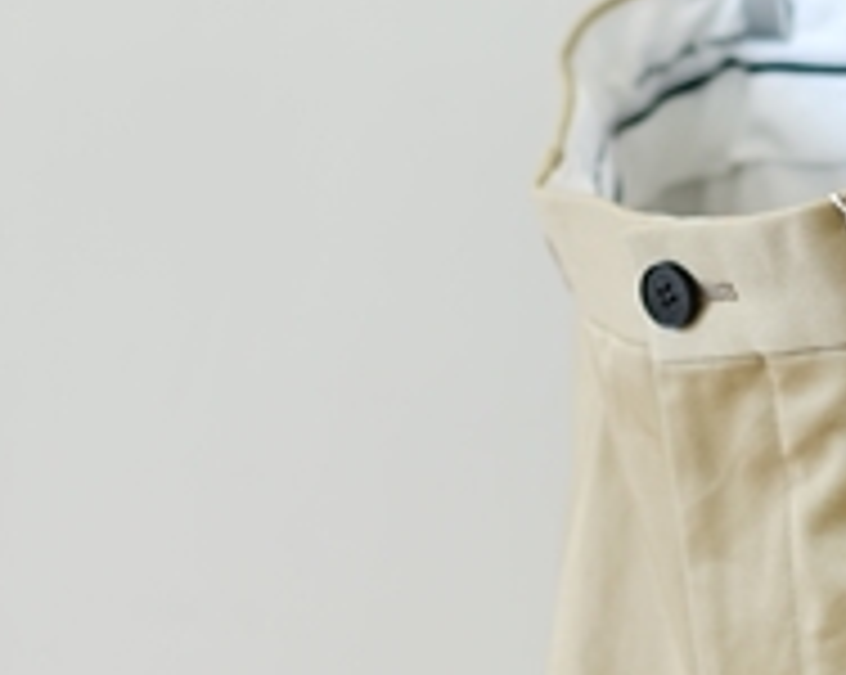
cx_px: 436
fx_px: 5503
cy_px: 578
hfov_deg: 8.8
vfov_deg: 7.0
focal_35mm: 220
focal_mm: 55
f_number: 2
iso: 50
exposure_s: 1/60
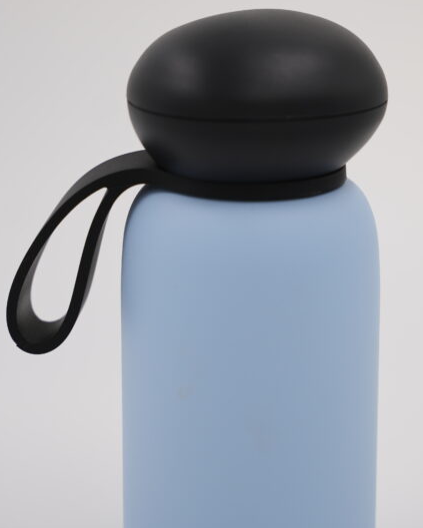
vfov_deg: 14.1
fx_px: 2139
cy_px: 244
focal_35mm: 137
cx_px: 244
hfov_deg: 11.3
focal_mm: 66.8
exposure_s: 1/250
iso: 100
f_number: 2.8
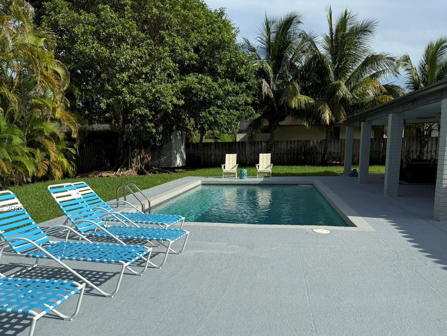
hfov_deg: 59.8
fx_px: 387
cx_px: 194
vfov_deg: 46.4
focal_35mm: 30
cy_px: 209
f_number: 1.78
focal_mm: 6.76
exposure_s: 1/6173
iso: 80
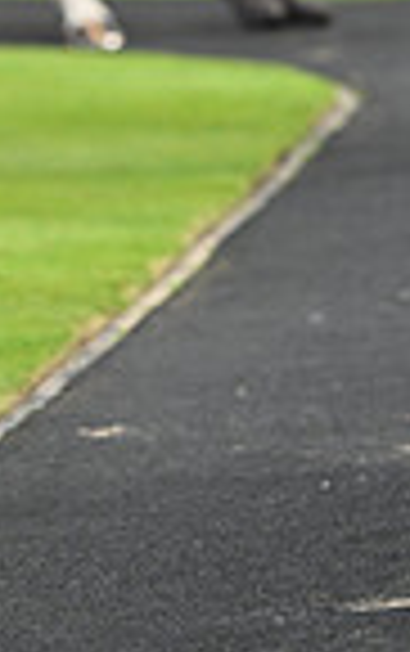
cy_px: -265
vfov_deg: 3.3
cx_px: 586
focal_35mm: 633
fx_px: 11283
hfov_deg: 2.1
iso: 800
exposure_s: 1/1600
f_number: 4.5
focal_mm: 200
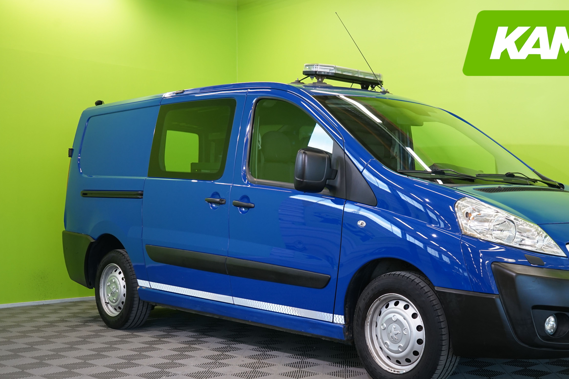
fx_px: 743
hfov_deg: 41.5
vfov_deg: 28.5
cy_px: 240
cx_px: 367
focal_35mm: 47
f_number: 6.3
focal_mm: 35
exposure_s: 1/30
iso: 500
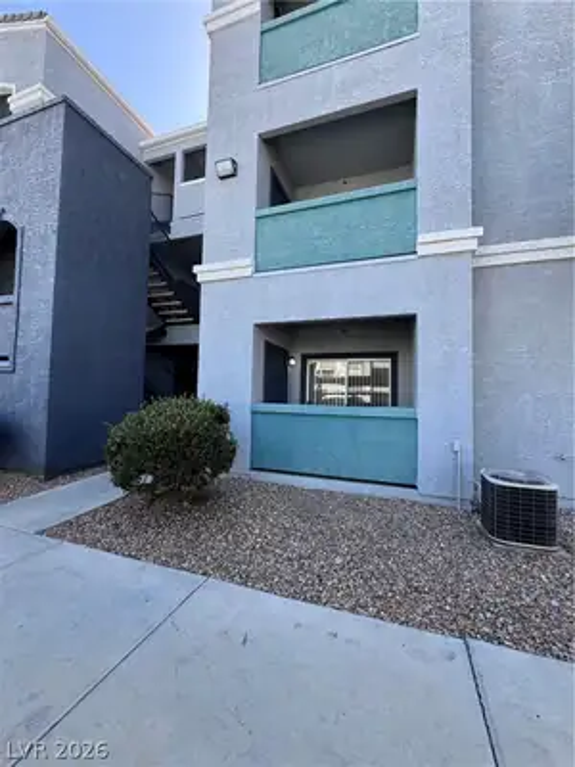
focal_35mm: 14
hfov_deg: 85.7
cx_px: 288
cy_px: 384
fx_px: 310
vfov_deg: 102.1
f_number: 2.2
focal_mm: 2.22
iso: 40
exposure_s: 1/233
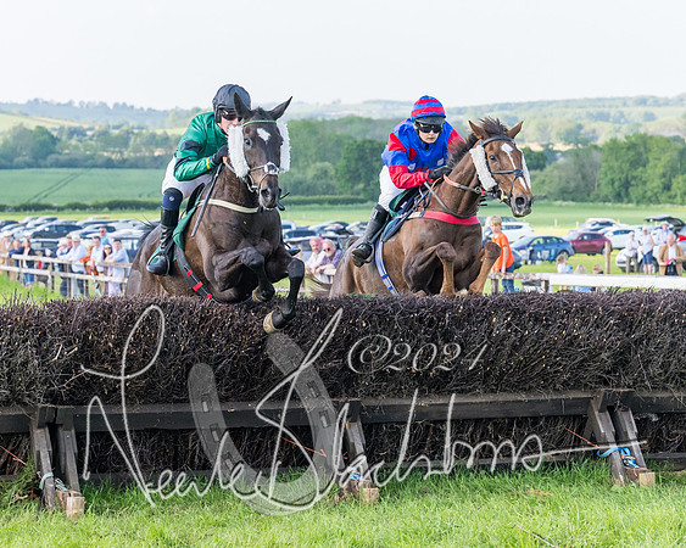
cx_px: 297
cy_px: 273
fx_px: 2746
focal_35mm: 135
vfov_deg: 11.4
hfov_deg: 14.2
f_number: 4
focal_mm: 70
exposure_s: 1/2500
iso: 800
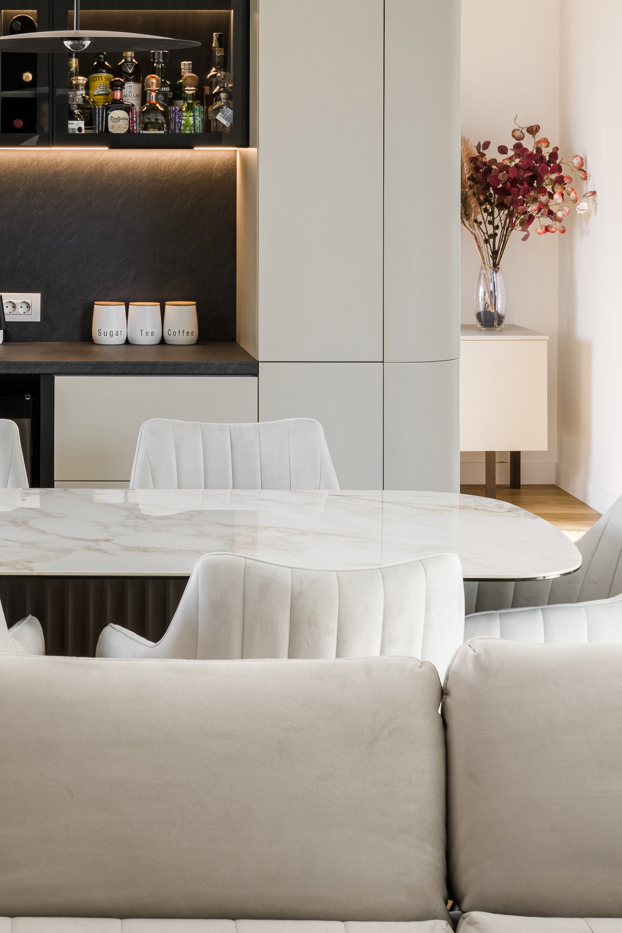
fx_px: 1944
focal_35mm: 75
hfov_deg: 17.9
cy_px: 179
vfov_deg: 26.5
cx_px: 49
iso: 100
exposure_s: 1/20
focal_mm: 33
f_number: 14
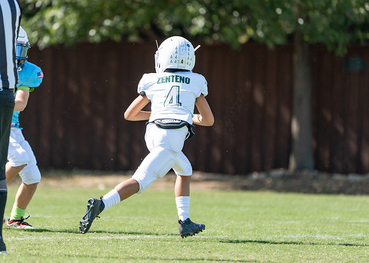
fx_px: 5518
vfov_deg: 2.7
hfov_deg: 3.8
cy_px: 124
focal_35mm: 527
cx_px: 154
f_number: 5.6
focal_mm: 400
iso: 160
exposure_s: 1/800
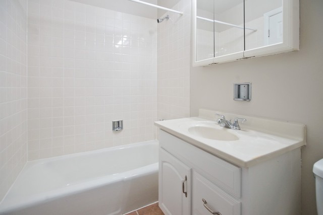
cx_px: 162
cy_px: 108
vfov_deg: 70.5
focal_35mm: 17
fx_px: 153
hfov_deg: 93.3
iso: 800
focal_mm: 17
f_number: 8
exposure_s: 1/60
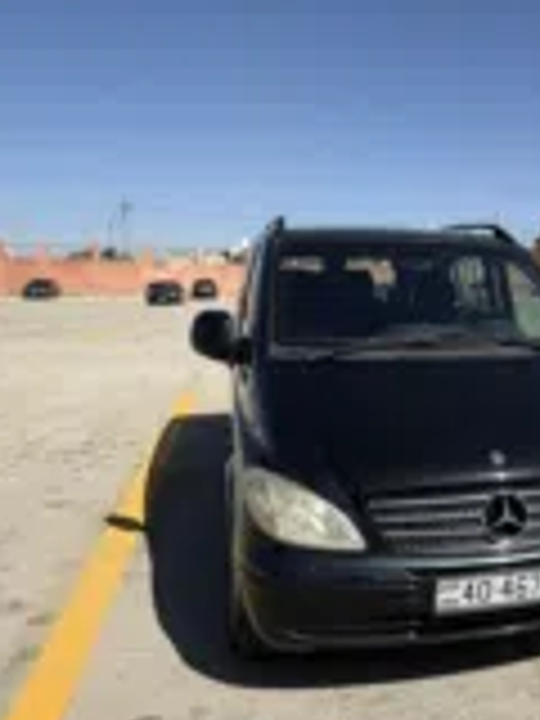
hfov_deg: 38.8
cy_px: 356
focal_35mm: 35
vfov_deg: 52.6
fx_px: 728
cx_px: 450
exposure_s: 1/1145
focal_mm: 2.22
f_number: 2.2
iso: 20
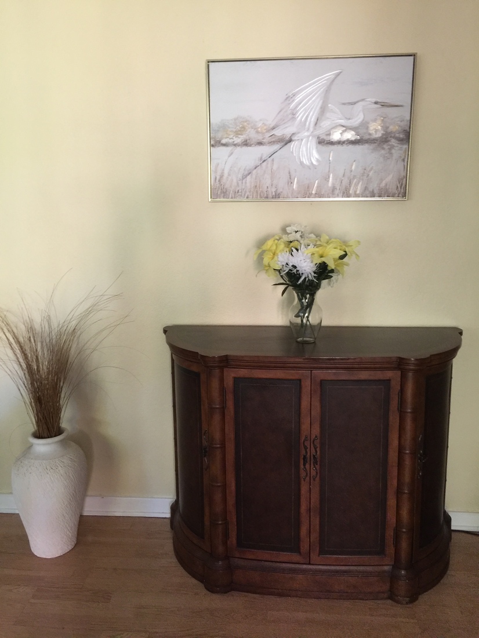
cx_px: 240
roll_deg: +0.0
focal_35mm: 29
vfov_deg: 61.7
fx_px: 535
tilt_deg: -10.8
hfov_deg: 48.2
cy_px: 319
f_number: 2.2
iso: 80
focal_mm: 4.15
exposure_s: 1/4
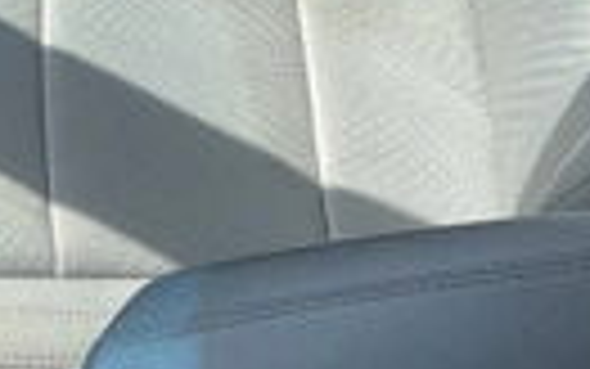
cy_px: 468
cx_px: 90
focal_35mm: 94
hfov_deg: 21.7
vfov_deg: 13.5
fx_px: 1512
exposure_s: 1/383
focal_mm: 3
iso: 25
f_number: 1.8
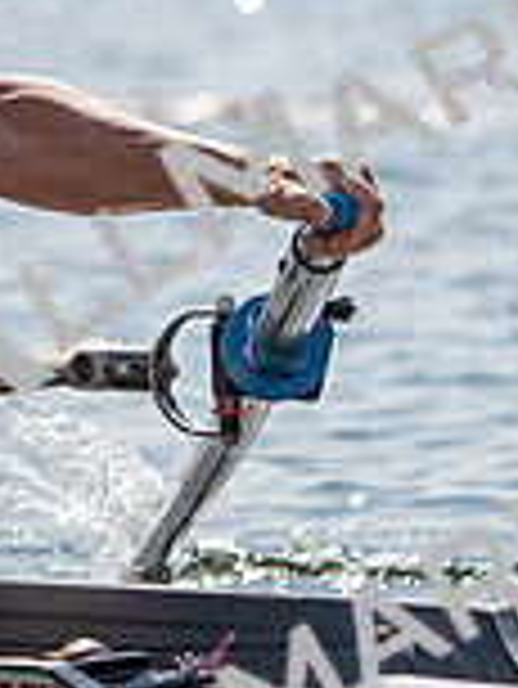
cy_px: 56
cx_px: -513
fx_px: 14525
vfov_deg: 2.7
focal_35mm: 729
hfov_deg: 2.0
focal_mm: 200
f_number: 5.6
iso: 200
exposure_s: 1/1600
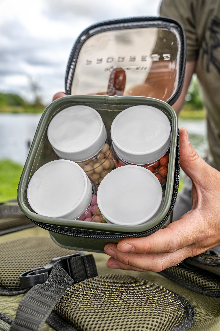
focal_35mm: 35
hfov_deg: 37.5
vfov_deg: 53.9
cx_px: 110
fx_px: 324
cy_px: 166
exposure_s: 1/200
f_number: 5.6
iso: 100
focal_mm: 35.4
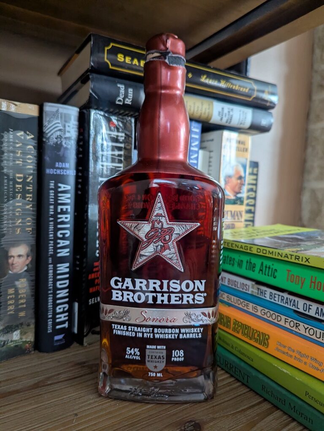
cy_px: 216
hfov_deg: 56.9
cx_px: 162
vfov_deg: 71.5
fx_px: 299
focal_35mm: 24
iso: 615
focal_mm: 6.81
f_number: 1.85
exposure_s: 1/52.2
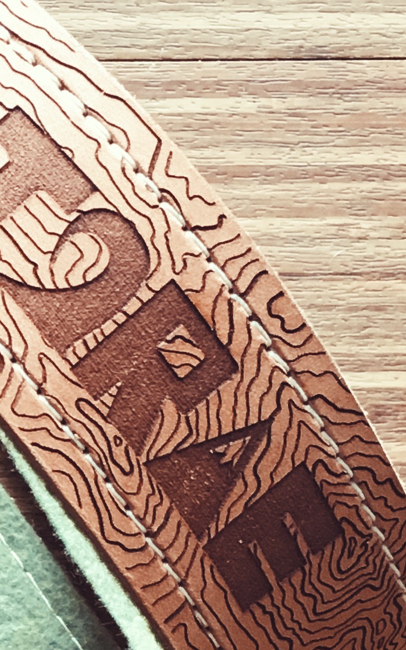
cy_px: 607
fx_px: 1965
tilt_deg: -89.3
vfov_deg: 18.4
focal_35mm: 111
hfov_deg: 11.4
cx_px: -183
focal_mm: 4.15
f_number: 2.2
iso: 100
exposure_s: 1/30
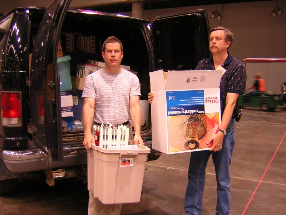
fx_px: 297
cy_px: 108
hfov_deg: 51.4
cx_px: 143
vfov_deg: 39.7
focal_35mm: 36
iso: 100
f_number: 2.6
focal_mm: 4.7
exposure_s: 1/3.8
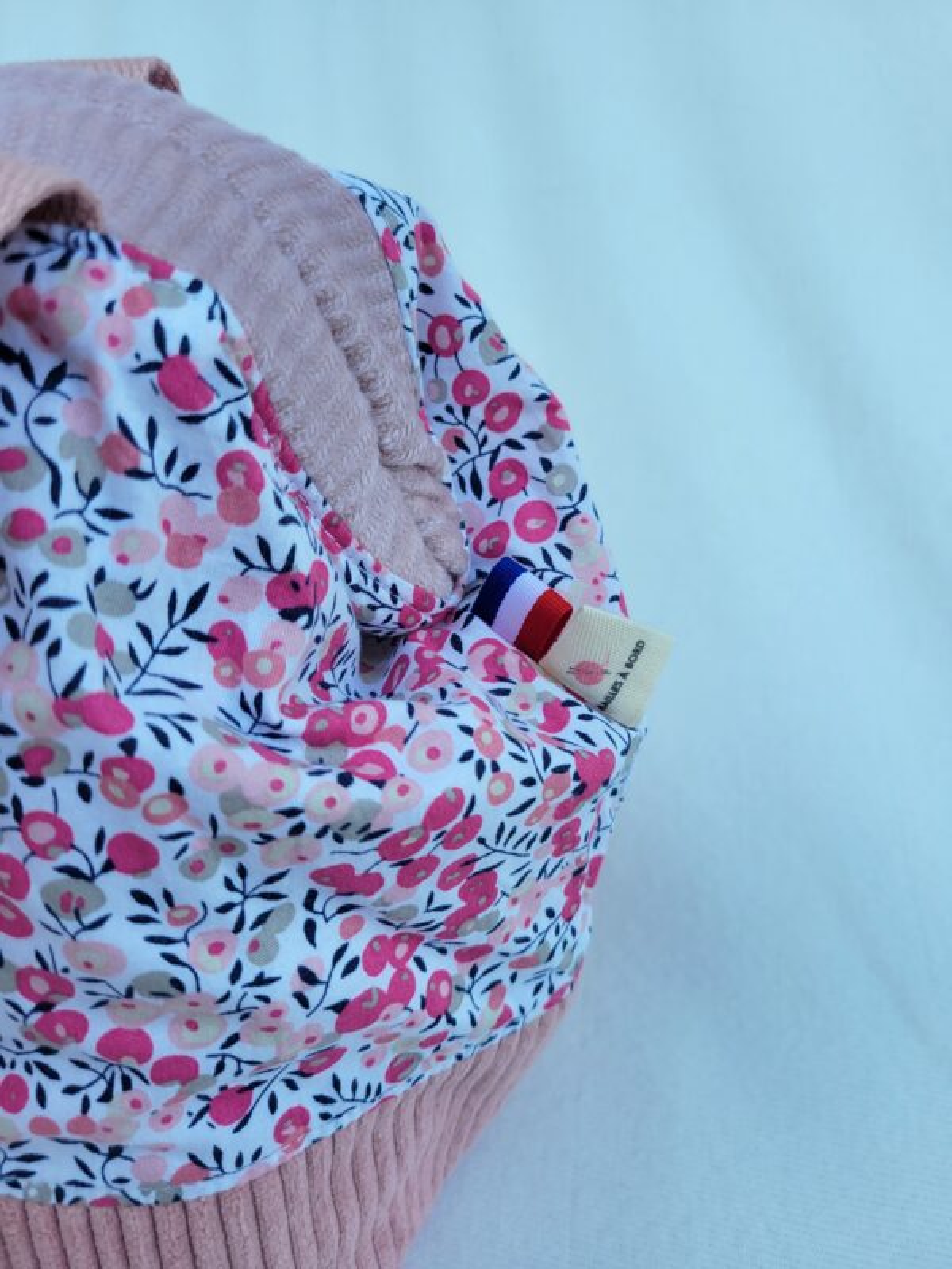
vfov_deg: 67.3
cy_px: 634
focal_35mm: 26
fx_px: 953
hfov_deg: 53.1
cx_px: 476
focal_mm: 5.4
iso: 40
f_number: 1.8
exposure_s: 1/132
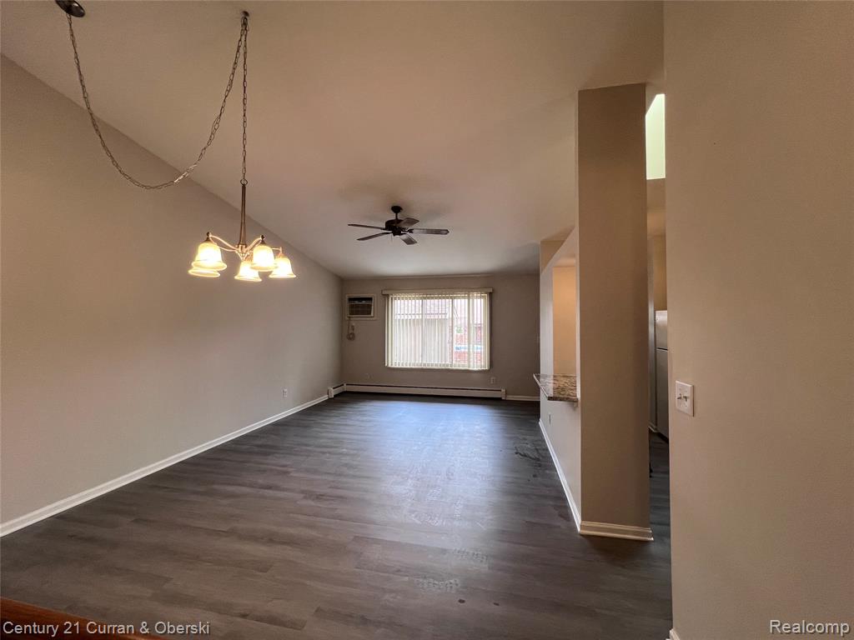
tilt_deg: +0.1
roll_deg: +0.1
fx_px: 321
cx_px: 427
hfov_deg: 106.2
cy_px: 320
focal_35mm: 13
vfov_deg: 89.9
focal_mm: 1.57
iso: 100
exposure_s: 1/120
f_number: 1.8
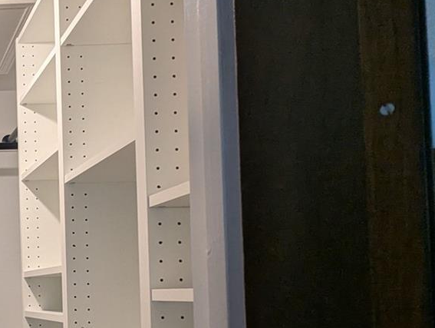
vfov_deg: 31.3
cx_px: -153
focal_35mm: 45
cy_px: 267
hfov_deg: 31.0
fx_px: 566
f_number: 2.2
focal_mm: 2.35
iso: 111
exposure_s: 1/22.7
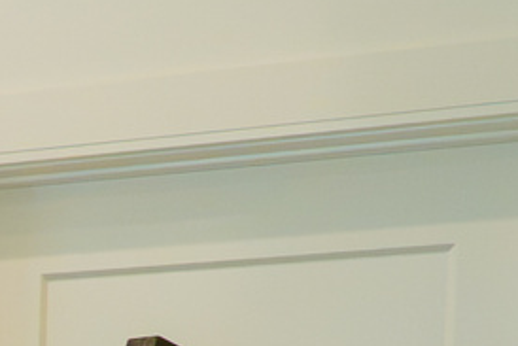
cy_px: 886
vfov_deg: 7.1
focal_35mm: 181
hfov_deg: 8.7
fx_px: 2606
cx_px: -1197
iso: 6400
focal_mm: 24
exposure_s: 1/400
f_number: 6.3
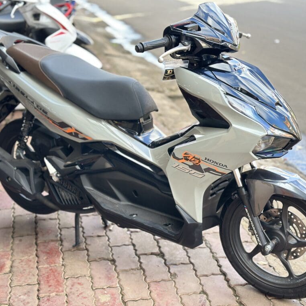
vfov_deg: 30.0
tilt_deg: -19.2
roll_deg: +3.6
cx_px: 154
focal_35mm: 57
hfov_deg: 30.0
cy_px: 152
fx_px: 570
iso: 80
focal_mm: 6.86
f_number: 1.78
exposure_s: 1/254
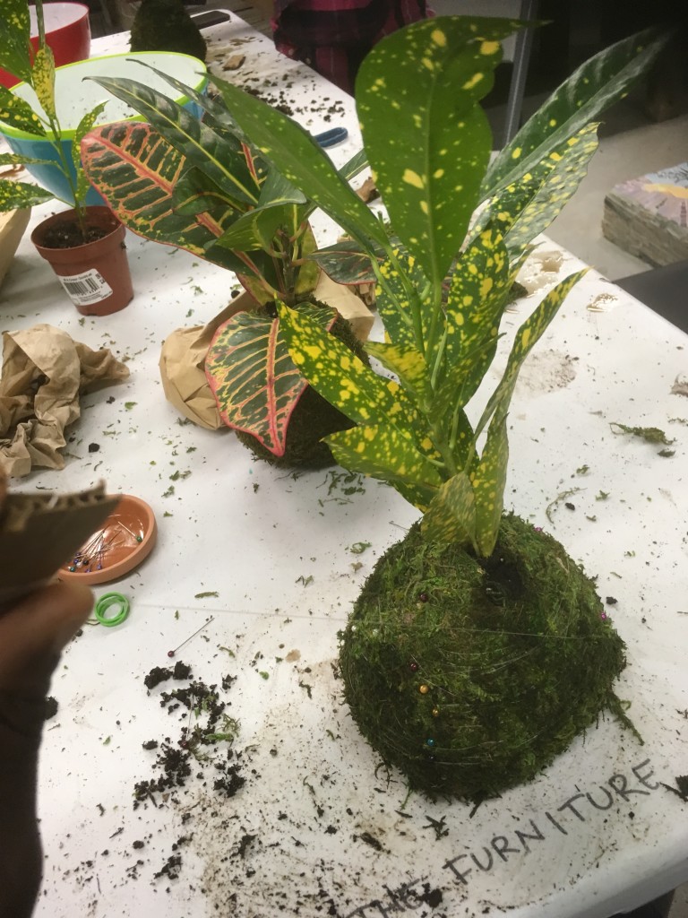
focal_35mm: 29
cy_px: 459
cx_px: 344
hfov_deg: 48.2
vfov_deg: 61.7
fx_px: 769
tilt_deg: -41.6
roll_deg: +10.3
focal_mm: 4.15
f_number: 2.2
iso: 100
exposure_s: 1/30
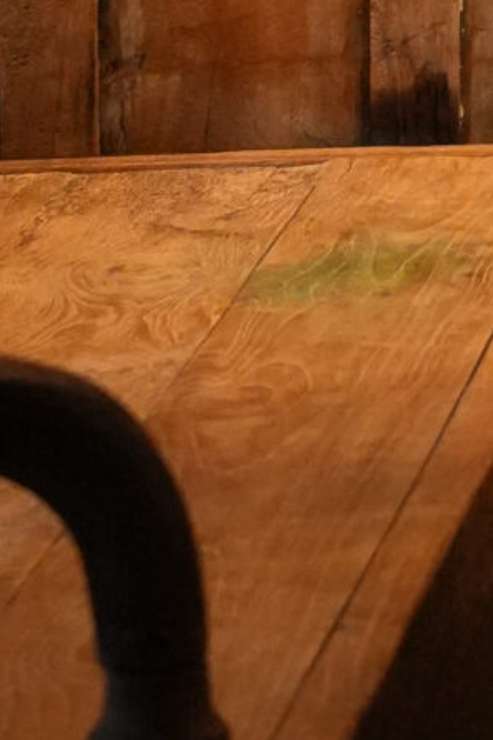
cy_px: -1092
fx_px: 6221
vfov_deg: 6.4
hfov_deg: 4.4
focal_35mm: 303
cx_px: 1417
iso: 3200
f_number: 2.5
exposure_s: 1/320
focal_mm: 35
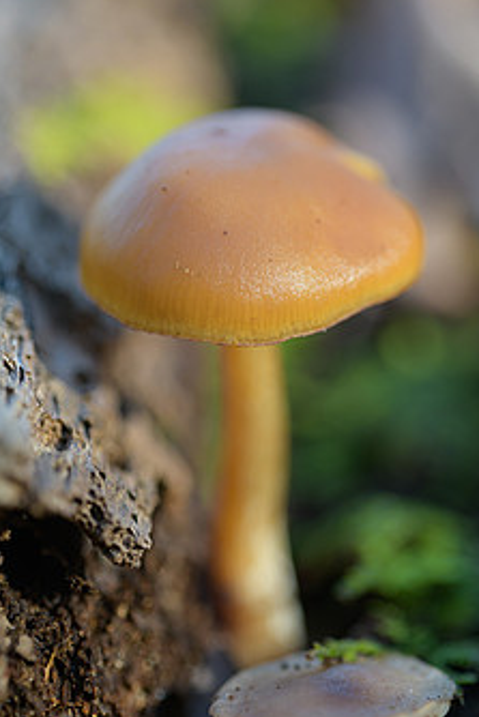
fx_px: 5642
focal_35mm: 283
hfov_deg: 4.9
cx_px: 271
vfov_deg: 7.3
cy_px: 337
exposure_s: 1/8
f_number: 5.6
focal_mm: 210
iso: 64
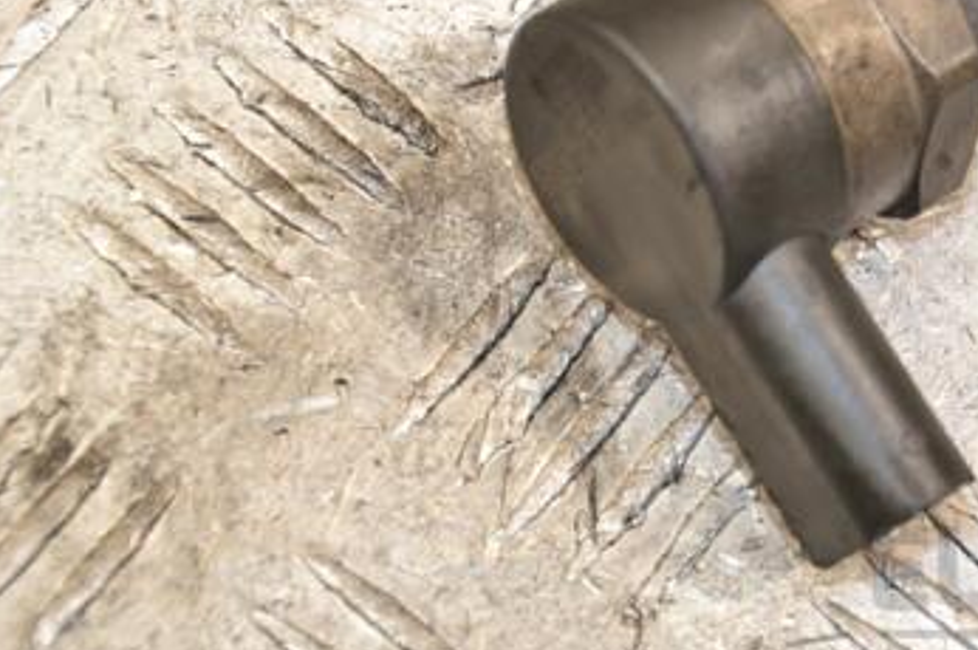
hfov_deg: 13.5
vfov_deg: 9.1
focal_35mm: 151
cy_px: 192
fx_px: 4098
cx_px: 820
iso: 800
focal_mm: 58
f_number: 5
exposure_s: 1/160
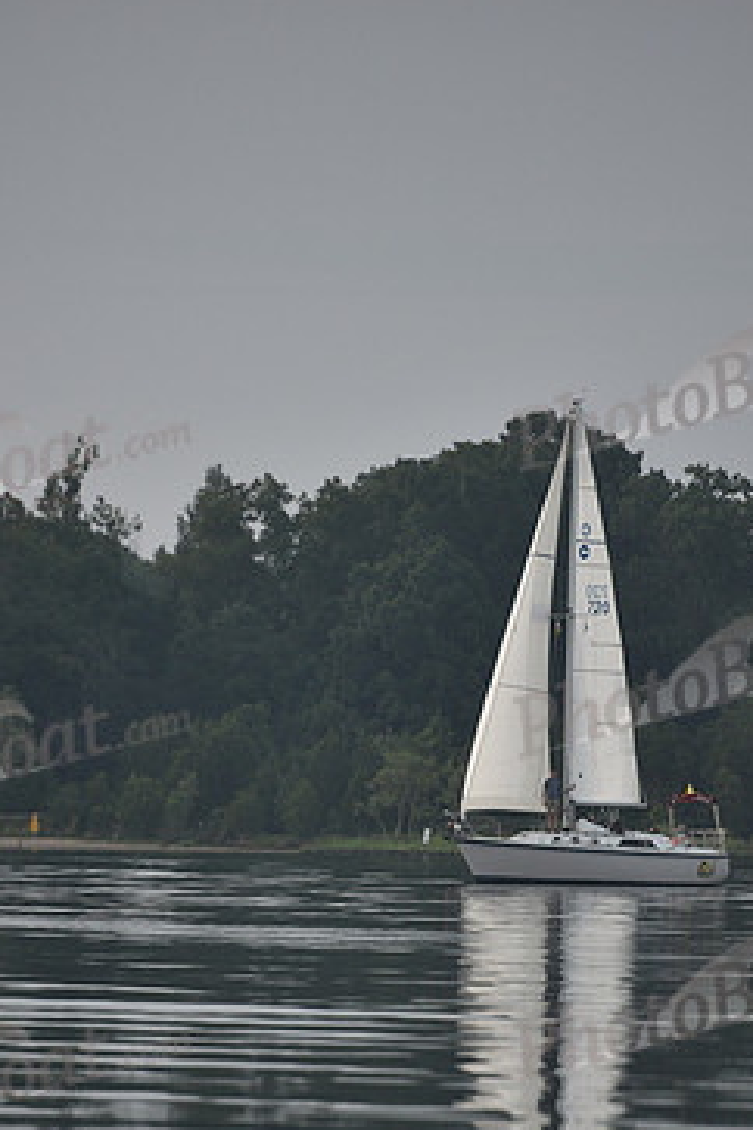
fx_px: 10039
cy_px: 884
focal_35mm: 320
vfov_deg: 6.4
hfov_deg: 4.3
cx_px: 353
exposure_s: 1/640
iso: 320
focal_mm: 200
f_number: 2.8
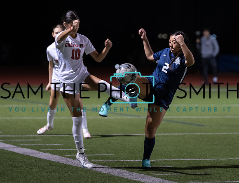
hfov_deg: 8.9
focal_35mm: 222
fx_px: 1540
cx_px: 164
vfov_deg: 6.8
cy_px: 79
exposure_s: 1/400
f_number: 2.8
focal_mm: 158
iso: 2500
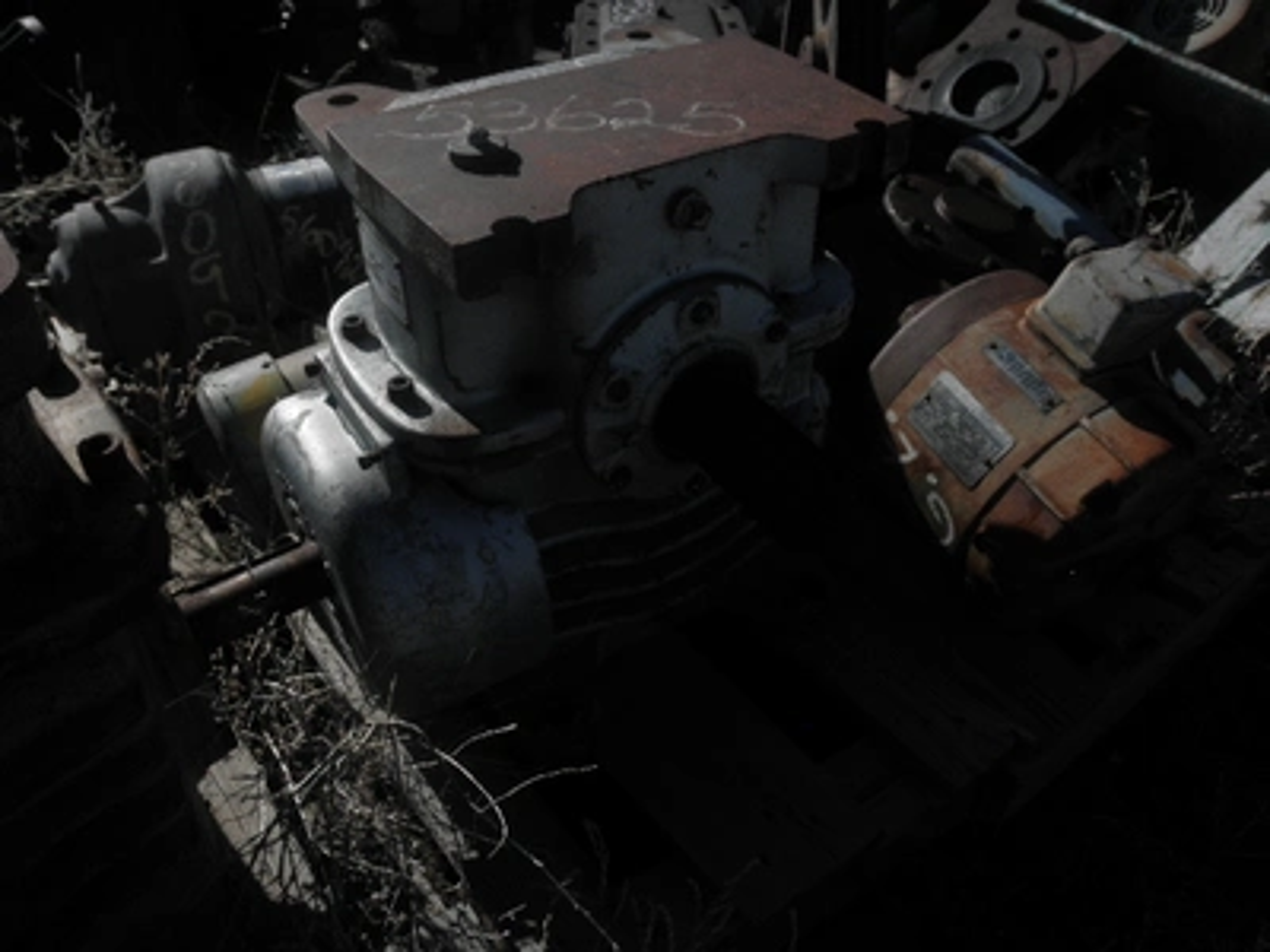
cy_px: 476
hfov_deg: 63.4
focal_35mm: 28
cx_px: 635
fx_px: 1027
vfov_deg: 49.7
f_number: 8.5
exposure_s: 1/250
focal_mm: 5
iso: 64
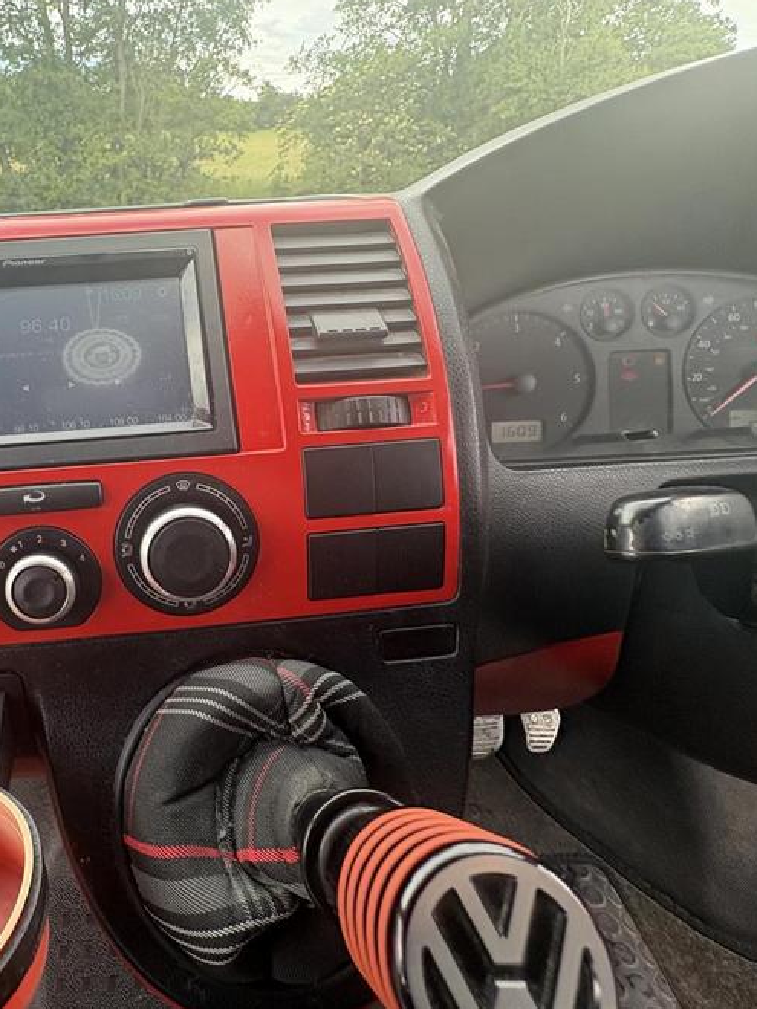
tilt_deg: -30.0
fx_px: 554
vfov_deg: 84.7
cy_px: 500
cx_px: 164
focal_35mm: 19
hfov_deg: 63.4
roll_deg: -5.3
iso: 100
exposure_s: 1/120
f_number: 2.2
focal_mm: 2.22
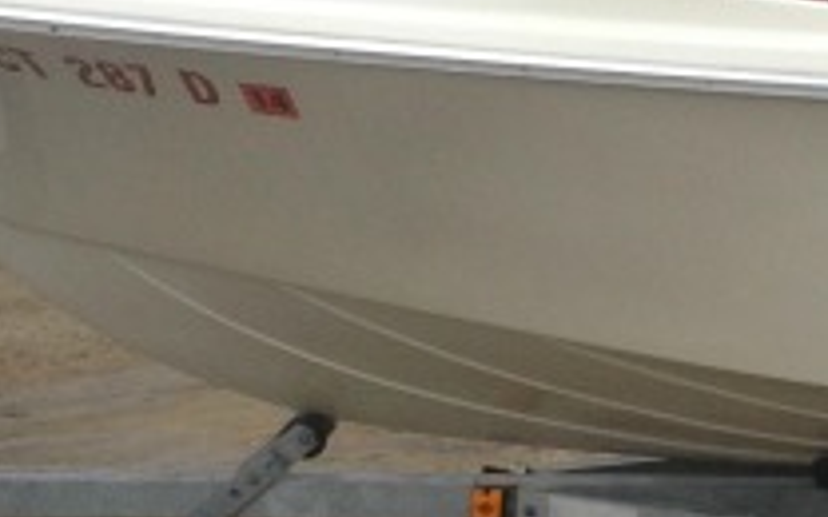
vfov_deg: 9.2
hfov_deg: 14.2
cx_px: 1003
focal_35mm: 143
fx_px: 3227
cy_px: 223
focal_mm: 4.28
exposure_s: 1/464
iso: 50
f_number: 2.4
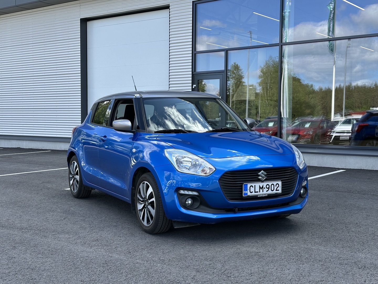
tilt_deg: -1.2
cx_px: 189
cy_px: 142
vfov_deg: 30.3
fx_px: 524
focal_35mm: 48
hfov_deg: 39.7
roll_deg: -0.4
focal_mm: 6.86
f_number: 1.78
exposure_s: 1/729
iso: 64
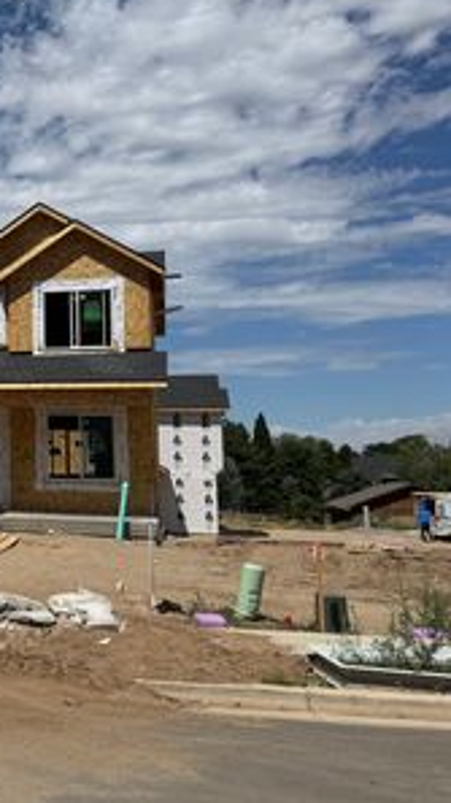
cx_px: -165
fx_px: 936
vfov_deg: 46.2
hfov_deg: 23.4
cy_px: 339
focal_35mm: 44
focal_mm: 6.76
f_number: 1.78
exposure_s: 1/9009
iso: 80
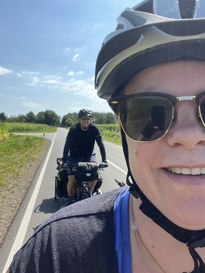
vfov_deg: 60.0
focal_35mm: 30
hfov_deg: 46.8
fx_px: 237
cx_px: 102
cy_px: 136
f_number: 2.2
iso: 32
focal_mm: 2.71
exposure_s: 1/356
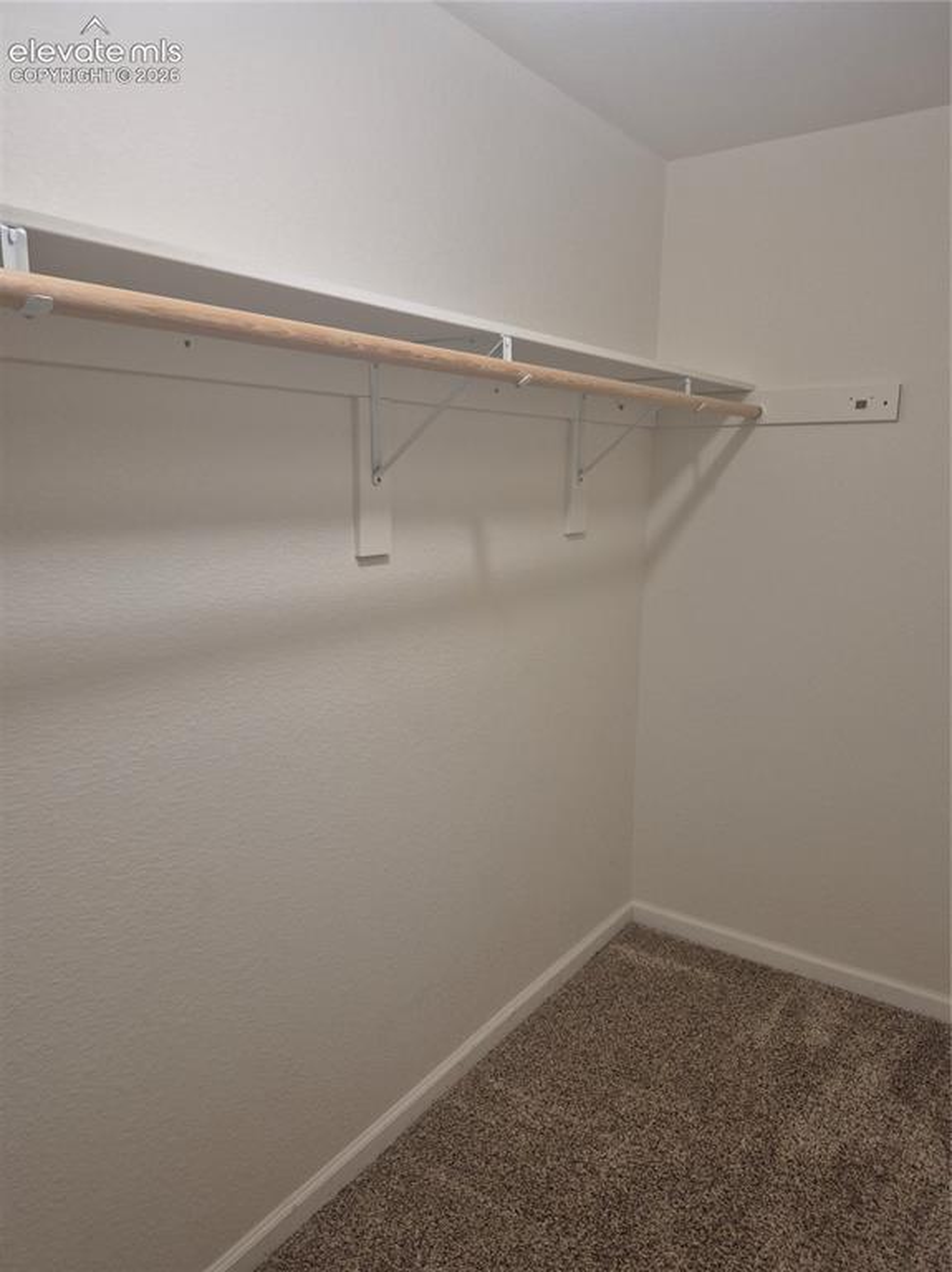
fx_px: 844
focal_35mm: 23
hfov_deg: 58.8
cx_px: 476
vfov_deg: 74.0
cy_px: 636
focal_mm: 5.4
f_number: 1.8
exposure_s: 1/120
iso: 320
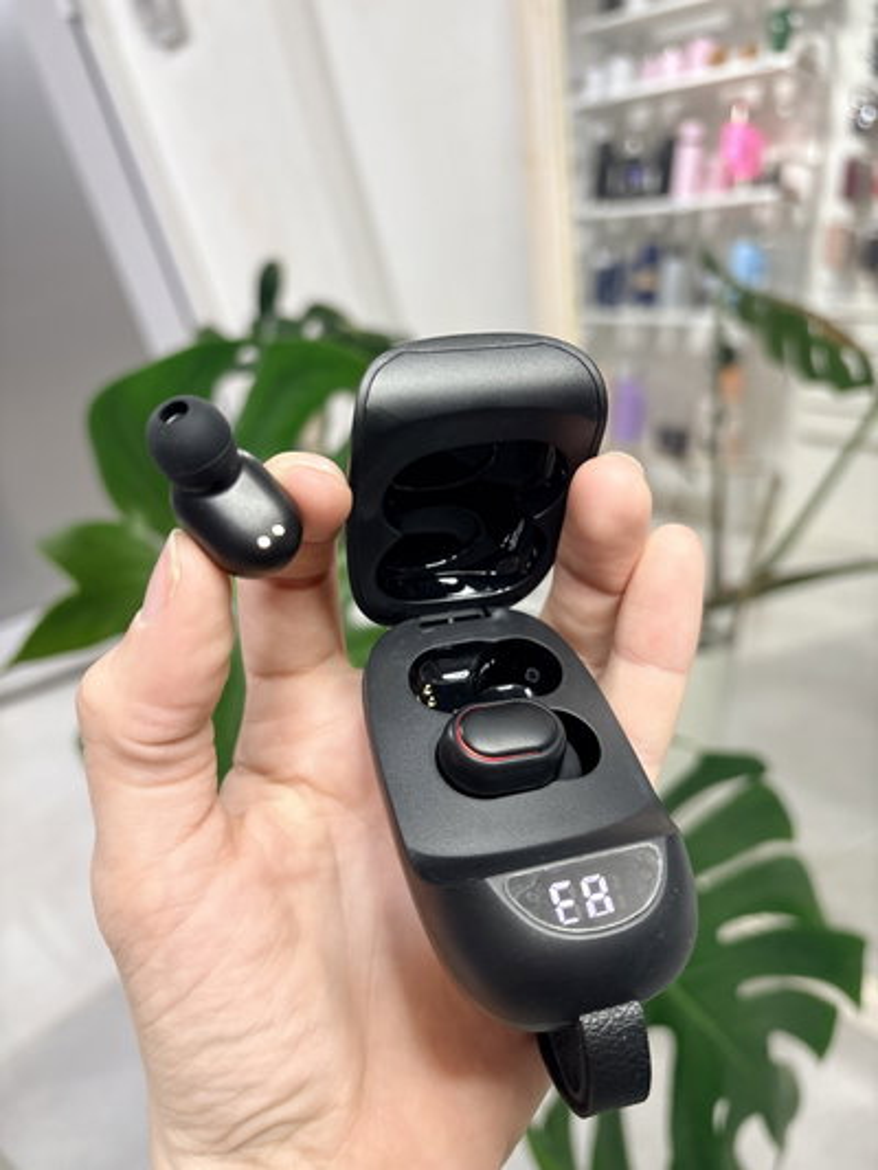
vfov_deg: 67.3
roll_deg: +16.6
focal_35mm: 26
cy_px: 585
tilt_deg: -26.7
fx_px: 879
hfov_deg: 53.1
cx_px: 439
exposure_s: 1/50
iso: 200
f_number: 1.6
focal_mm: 5.96
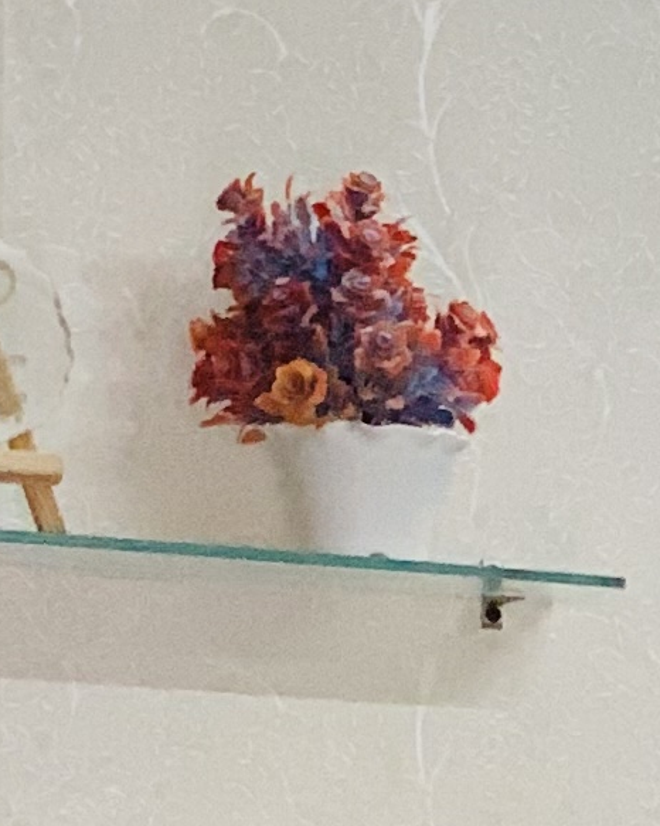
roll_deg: -0.9
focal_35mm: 351
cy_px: 2050
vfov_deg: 5.3
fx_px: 8575
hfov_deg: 4.2
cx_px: 2054
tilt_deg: -2.9
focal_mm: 6
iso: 125
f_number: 2.4
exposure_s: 1/50
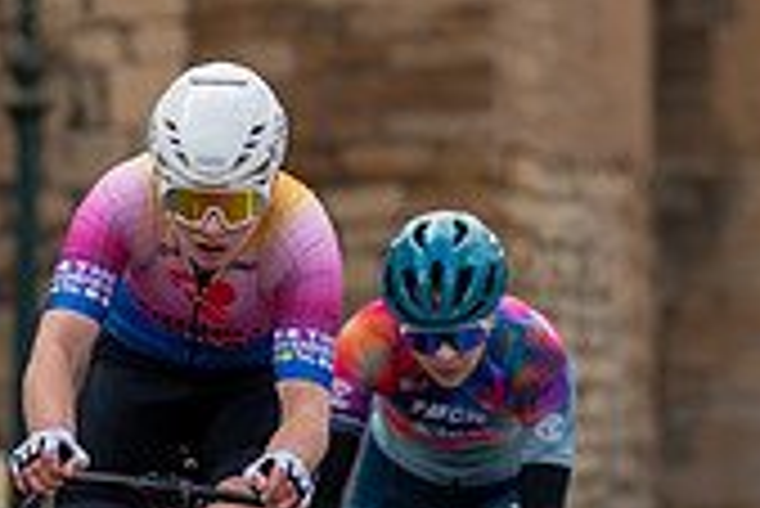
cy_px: 248
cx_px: 344
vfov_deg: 1.8
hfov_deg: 2.7
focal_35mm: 758
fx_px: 16016
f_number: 4
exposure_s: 1/1000
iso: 320
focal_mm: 200
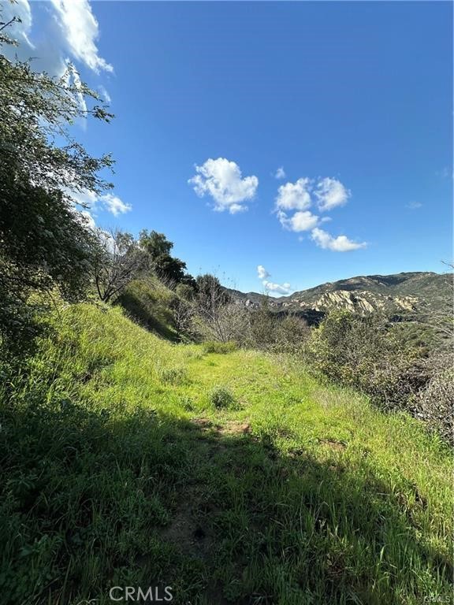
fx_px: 245
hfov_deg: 85.7
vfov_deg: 102.1
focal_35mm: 14
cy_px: 302
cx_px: 227
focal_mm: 2.22
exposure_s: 1/1949
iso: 50
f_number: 2.2
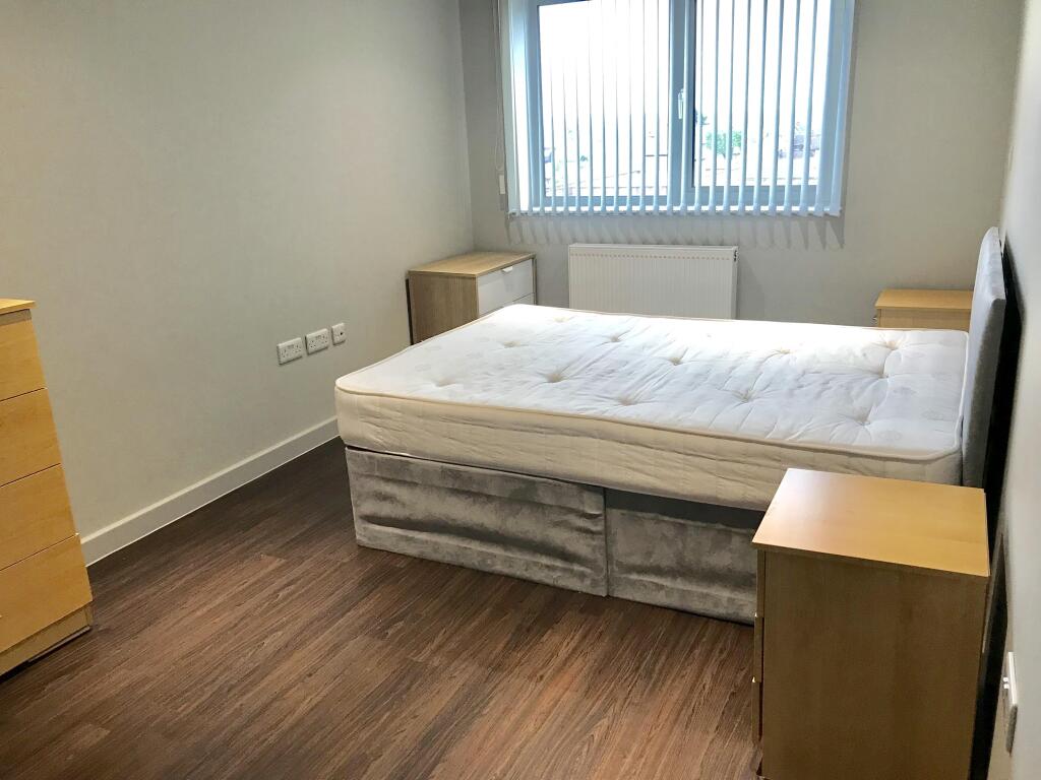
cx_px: 520
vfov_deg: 49.7
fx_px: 842
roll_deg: +2.9
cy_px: 390
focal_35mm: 28
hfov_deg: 63.4
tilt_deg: -16.2
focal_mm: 3.99
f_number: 1.8
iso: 25
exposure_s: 1/33
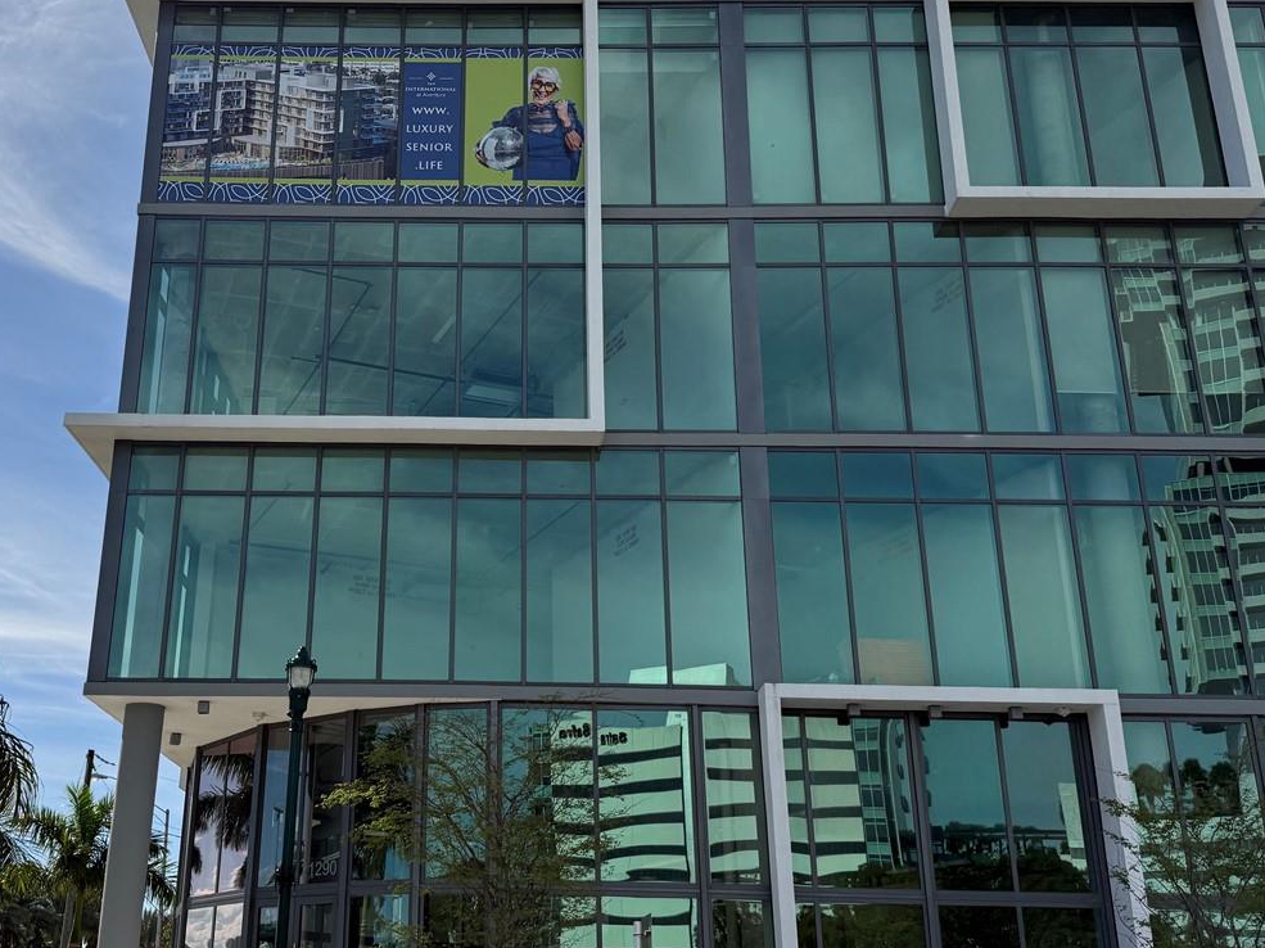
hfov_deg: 47.3
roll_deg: -1.2
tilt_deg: +19.8
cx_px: 456
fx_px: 1425
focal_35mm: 39
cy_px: 468
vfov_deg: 36.8
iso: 100
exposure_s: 1/10309
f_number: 1.78
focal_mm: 6.76
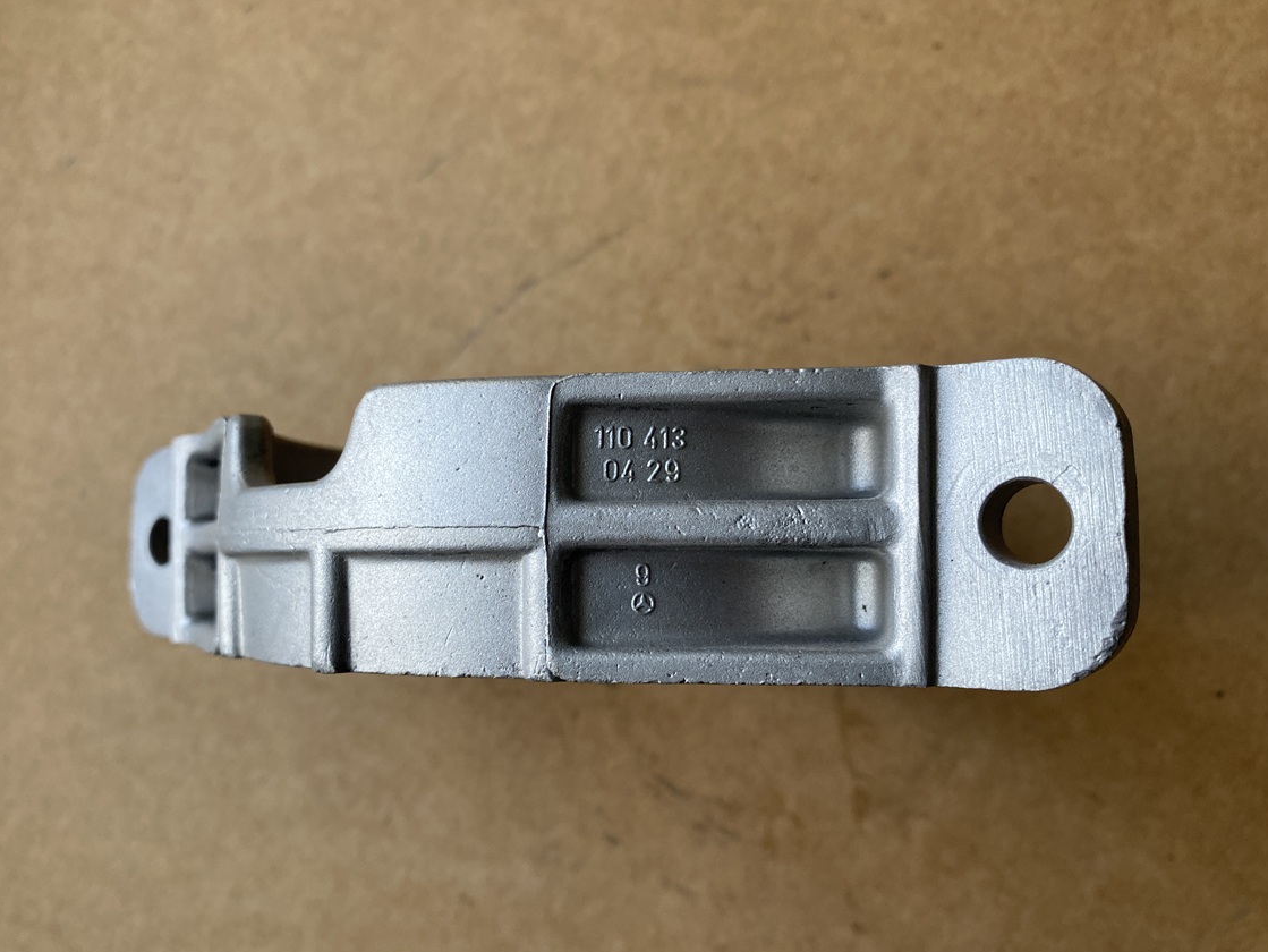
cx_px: 609
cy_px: 486
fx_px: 989
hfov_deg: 65.3
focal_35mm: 27
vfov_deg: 51.4
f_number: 1.8
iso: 100
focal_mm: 4.25
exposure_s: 1/121
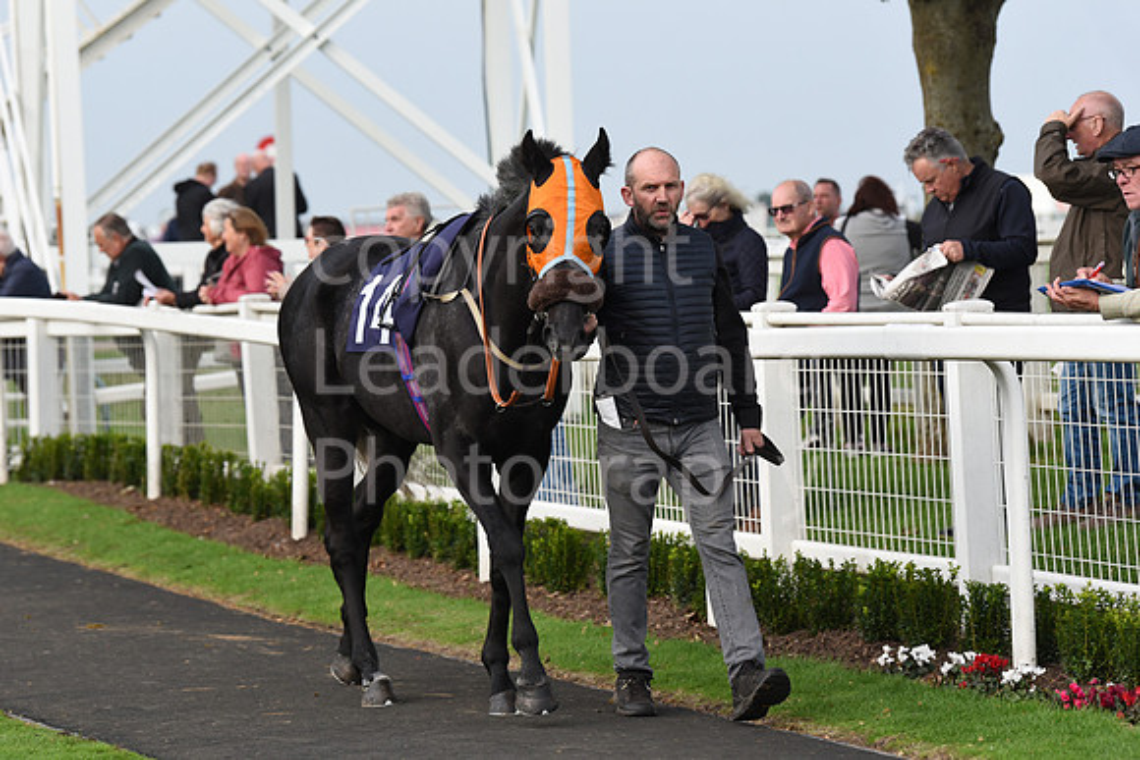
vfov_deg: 8.6
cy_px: 380
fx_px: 5068
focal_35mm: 160
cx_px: 570
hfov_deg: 12.8
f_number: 5.6
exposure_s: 1/640
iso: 1000
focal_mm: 160
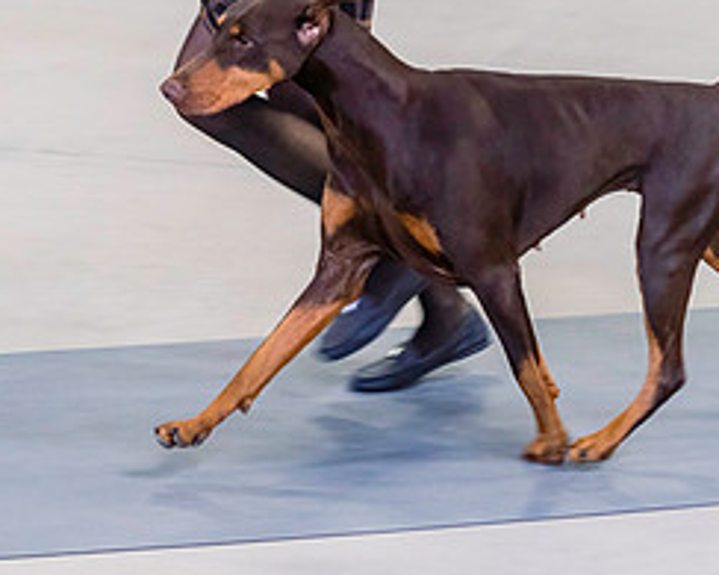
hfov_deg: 10.6
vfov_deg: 8.5
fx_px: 3871
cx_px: 390
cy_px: 32
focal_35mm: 182
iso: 2000
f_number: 2.8
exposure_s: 1/160
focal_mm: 70
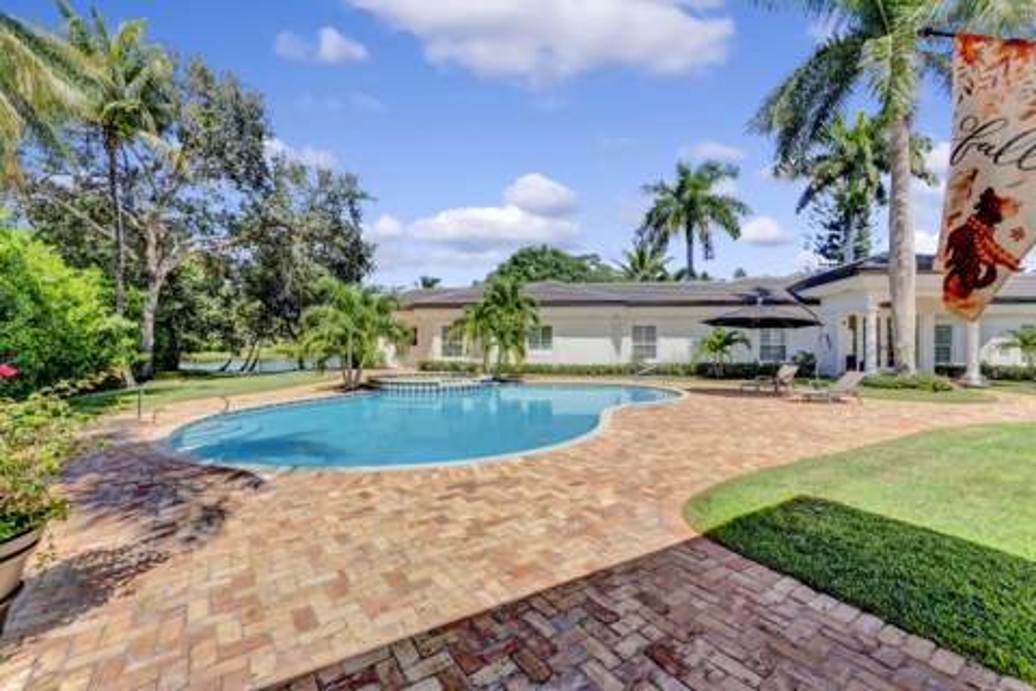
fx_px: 403
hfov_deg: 104.3
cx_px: 518
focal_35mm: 14
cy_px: 346
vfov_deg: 81.2
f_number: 11
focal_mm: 14
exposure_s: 1/640
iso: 320
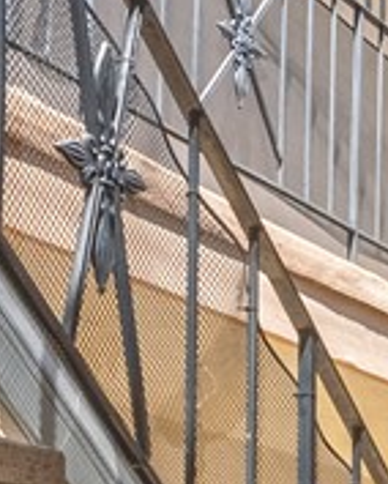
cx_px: 693
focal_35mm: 132
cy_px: 648
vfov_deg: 13.9
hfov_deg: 11.0
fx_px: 1891
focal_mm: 23
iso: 400
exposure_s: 1/1600
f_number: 11
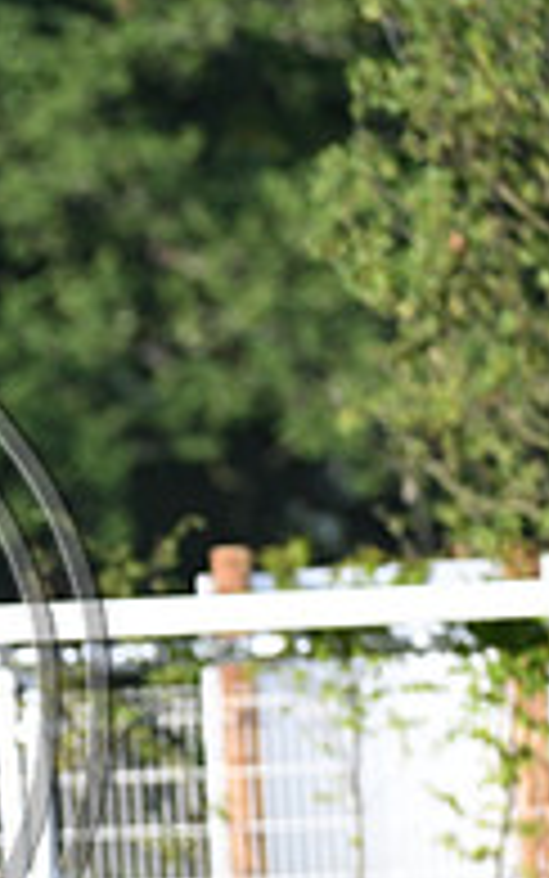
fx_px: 19592
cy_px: 642
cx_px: -405
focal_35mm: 819
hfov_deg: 1.6
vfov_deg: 2.6
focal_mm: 270
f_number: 4.5
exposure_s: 1/1600
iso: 500
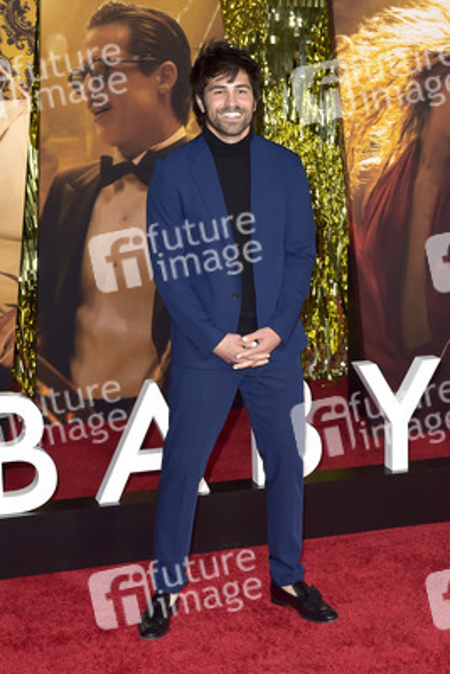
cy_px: 337
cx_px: 225
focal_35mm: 55
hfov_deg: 24.6
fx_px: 1030
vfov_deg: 36.2
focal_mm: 55
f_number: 6.3
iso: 1000
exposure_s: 1/250
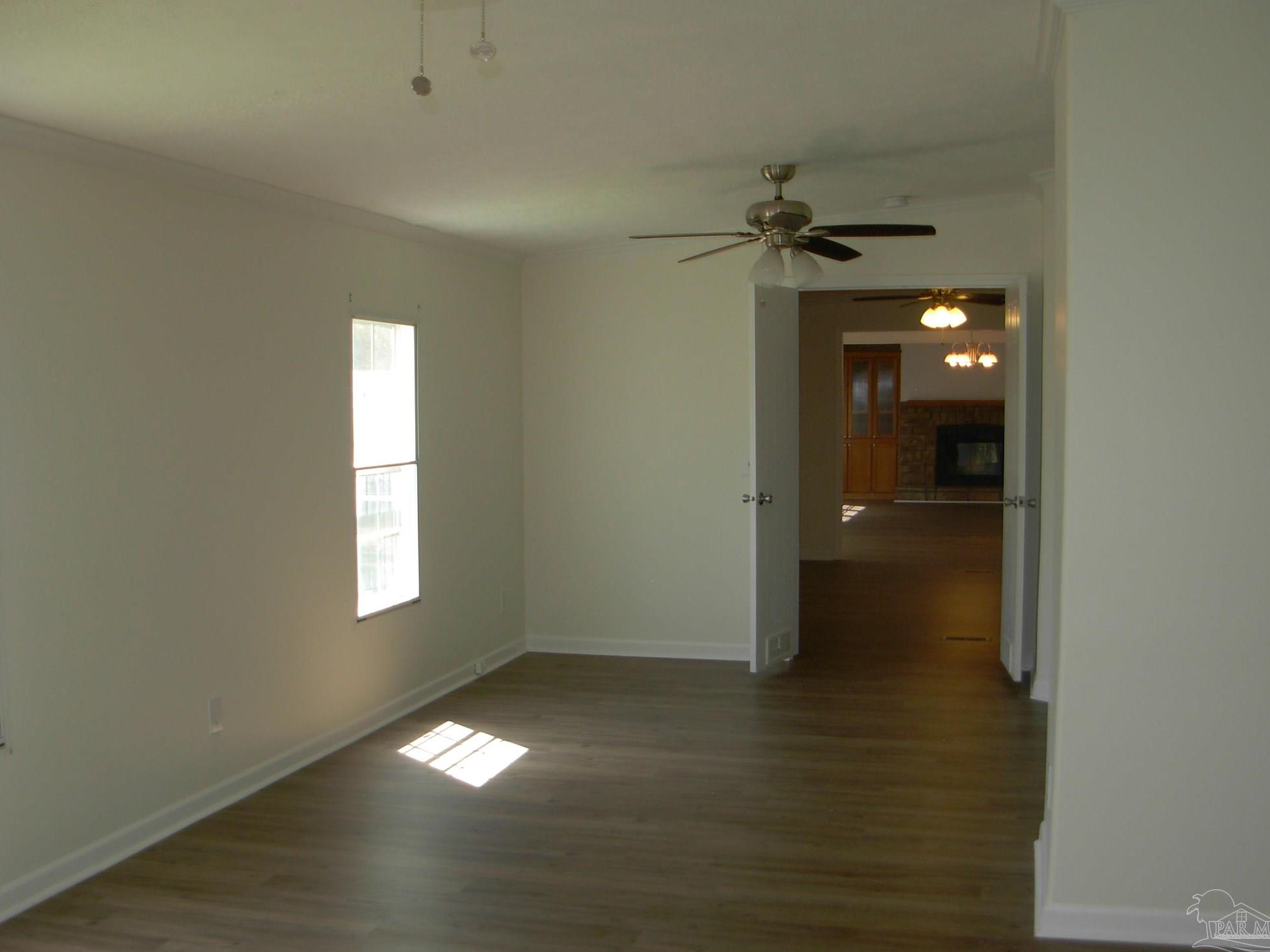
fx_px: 1467
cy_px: 459
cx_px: 636
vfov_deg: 35.9
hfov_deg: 46.8
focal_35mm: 40
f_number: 2.9
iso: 79
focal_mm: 6.3
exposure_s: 1/62.1
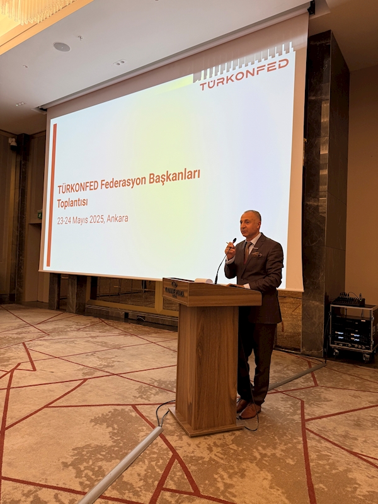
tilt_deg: +1.8
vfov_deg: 71.6
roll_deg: -2.2
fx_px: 349
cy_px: 252
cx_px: 189
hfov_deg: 56.8
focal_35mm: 24
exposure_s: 1/90
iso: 80
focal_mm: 6.76
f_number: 1.78
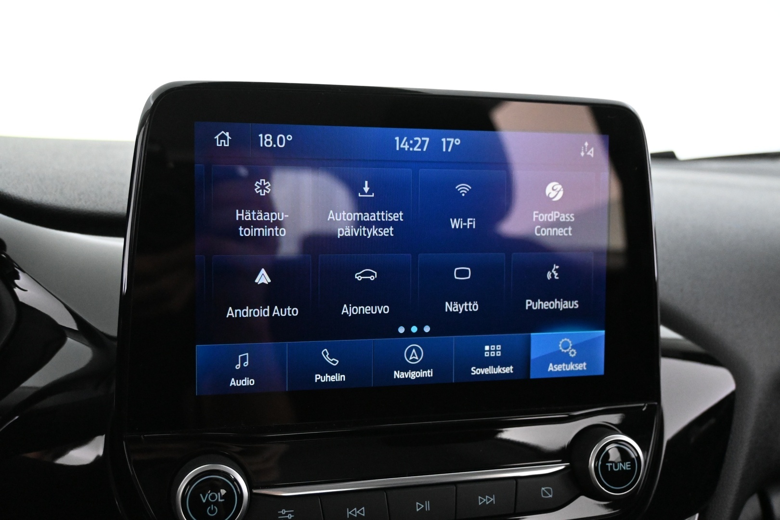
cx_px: 390
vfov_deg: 36.2
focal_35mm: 37
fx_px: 796
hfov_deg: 52.2
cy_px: 260
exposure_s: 1/40
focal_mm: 24.5
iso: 5600
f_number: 4.2
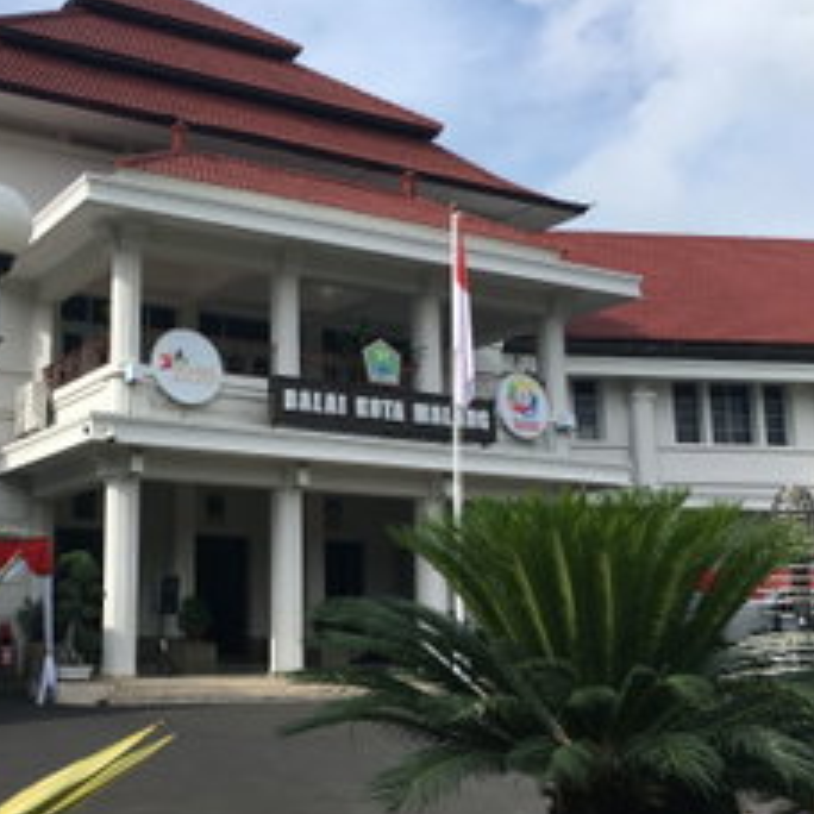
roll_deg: -0.4
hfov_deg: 36.6
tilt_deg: +11.7
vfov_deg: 37.6
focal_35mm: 45
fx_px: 1197
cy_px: 403
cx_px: 200
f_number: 2.2
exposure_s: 1/1672
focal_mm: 4.15
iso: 25
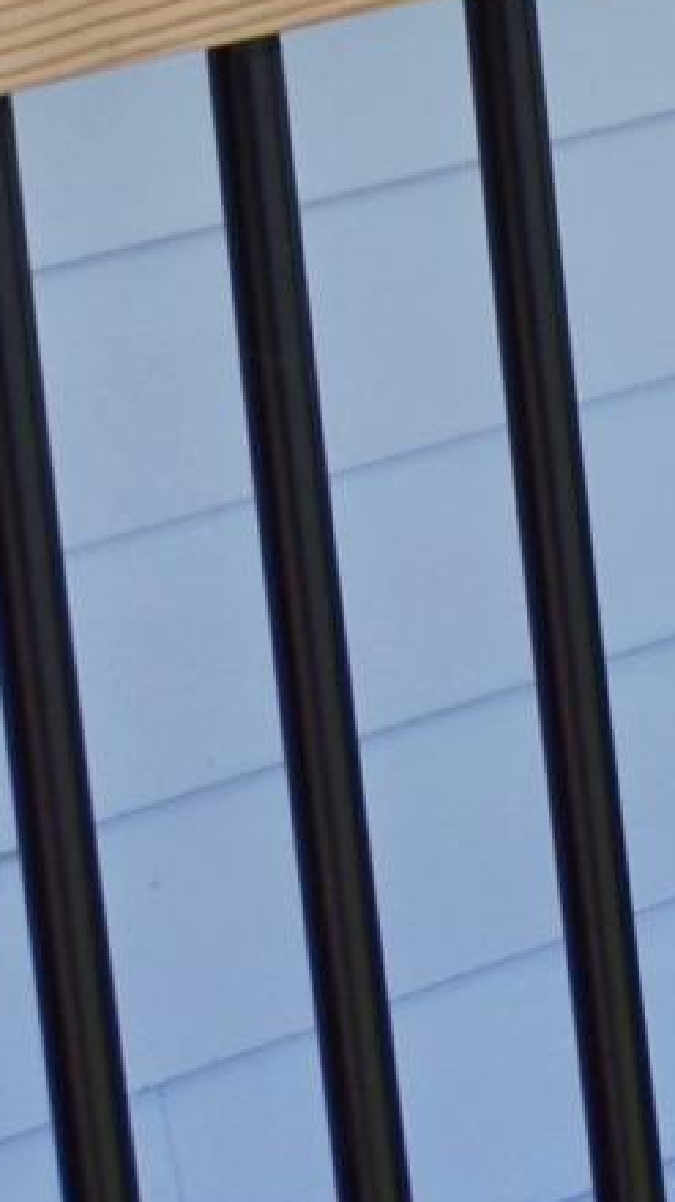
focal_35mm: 193
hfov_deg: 4.8
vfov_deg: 10.7
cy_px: -757
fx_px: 6151
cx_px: 3749
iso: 100
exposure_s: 1/125
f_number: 5.6
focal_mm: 18
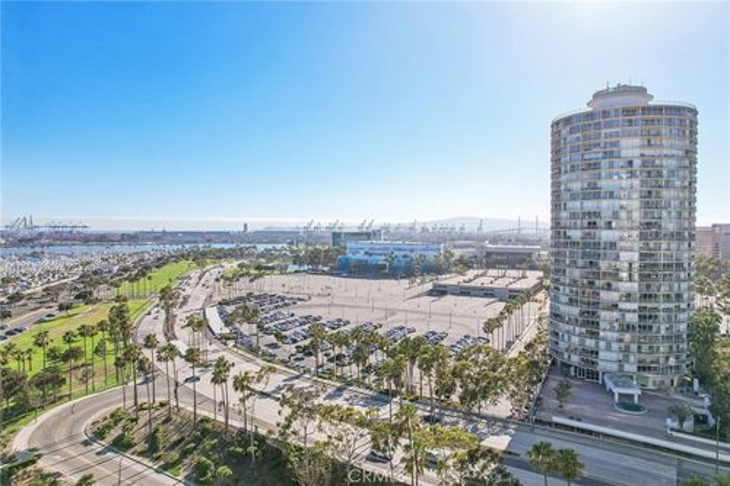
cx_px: 365
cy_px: 243
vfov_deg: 57.2
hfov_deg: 78.6
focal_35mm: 22
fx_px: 446
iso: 100
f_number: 2.8
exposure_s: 1/2000
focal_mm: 8.4
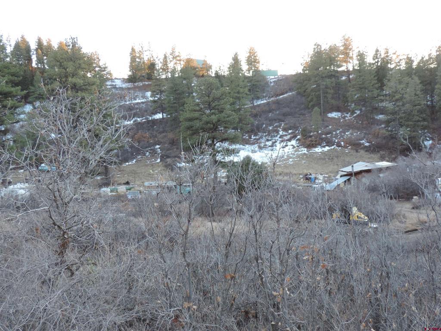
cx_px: 220
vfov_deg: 40.7
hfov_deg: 52.6
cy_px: 166
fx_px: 446
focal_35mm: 35
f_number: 3.3
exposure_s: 1/50
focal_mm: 6.2
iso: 220
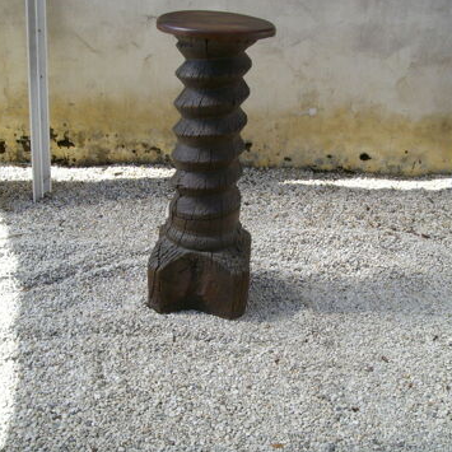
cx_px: 258
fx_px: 635
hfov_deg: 39.1
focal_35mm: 43
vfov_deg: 39.2
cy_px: 225
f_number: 4.8
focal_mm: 6
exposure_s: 1/200
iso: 80
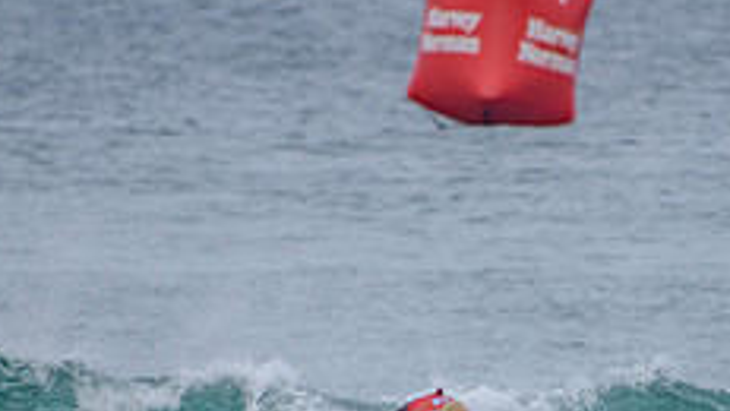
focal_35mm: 1314
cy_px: 520
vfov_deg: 0.9
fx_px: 25438
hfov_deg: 1.6
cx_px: 465
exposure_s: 1/2000
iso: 320
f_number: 5.6
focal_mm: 500
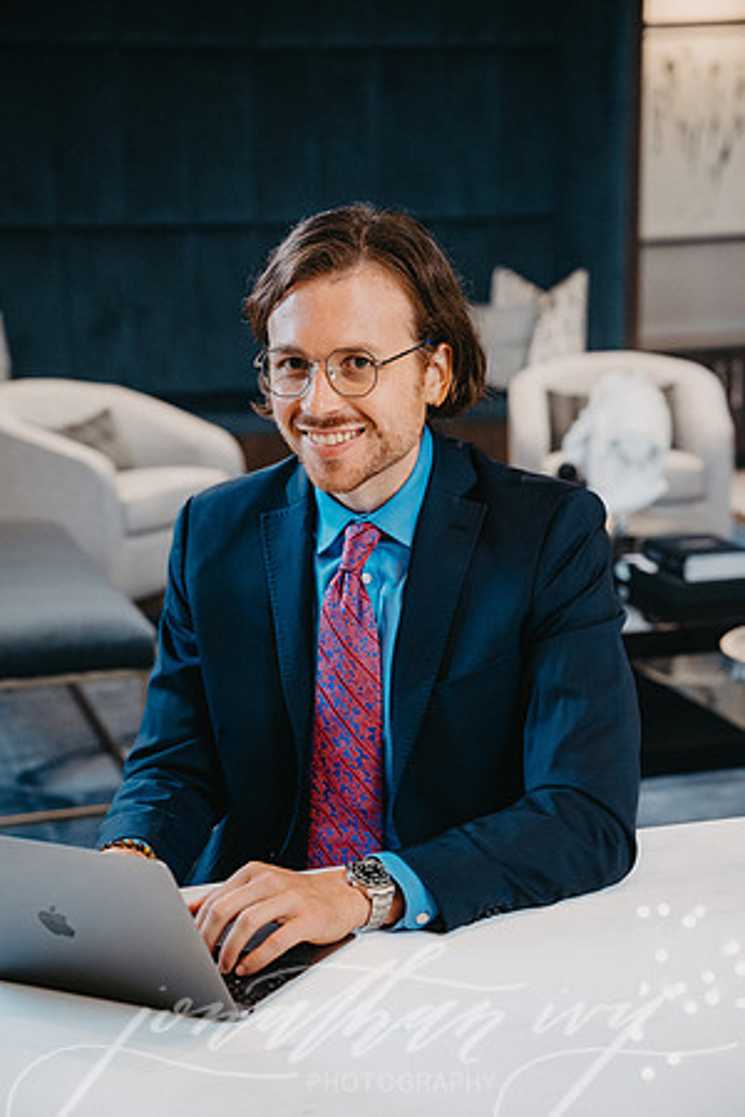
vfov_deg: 28.8
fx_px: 2173
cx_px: 372
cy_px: 558
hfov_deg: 19.5
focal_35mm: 70
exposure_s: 1/200
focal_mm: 70
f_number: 4.5
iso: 1600
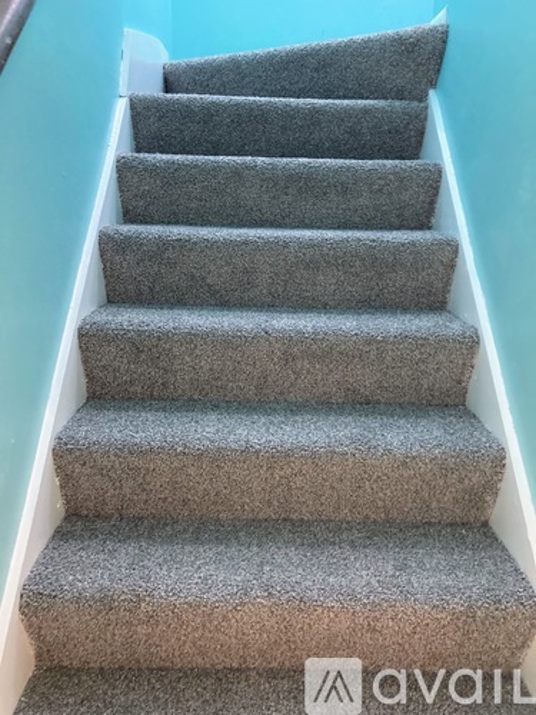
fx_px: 578
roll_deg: -0.8
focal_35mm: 28
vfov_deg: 63.4
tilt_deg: -16.6
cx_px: 268
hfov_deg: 49.7
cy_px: 358
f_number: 1.8
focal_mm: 3.99
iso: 640
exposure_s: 1/30
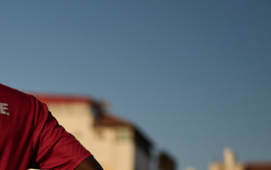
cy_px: 297
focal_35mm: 189
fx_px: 1397
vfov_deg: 6.8
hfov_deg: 10.8
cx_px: -78
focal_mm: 50
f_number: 1.4
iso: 100
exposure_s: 1/6400
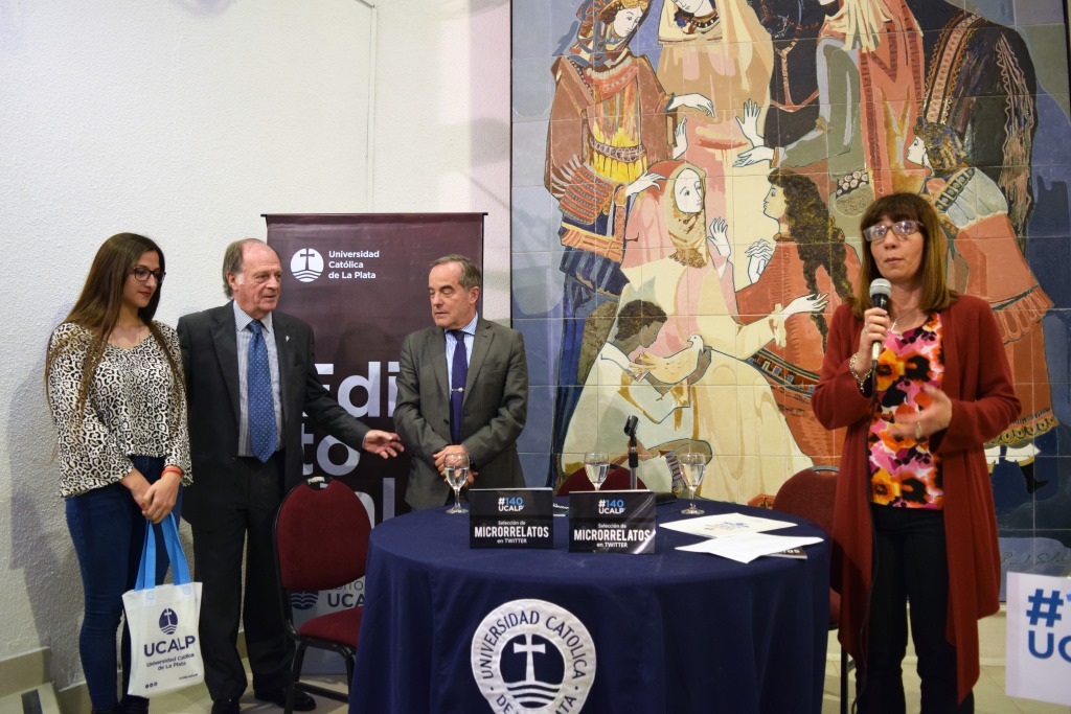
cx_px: 536
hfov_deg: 67.4
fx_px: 803
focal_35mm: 27
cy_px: 357
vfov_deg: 47.9
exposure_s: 1/60
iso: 1100
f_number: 3.5
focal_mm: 18
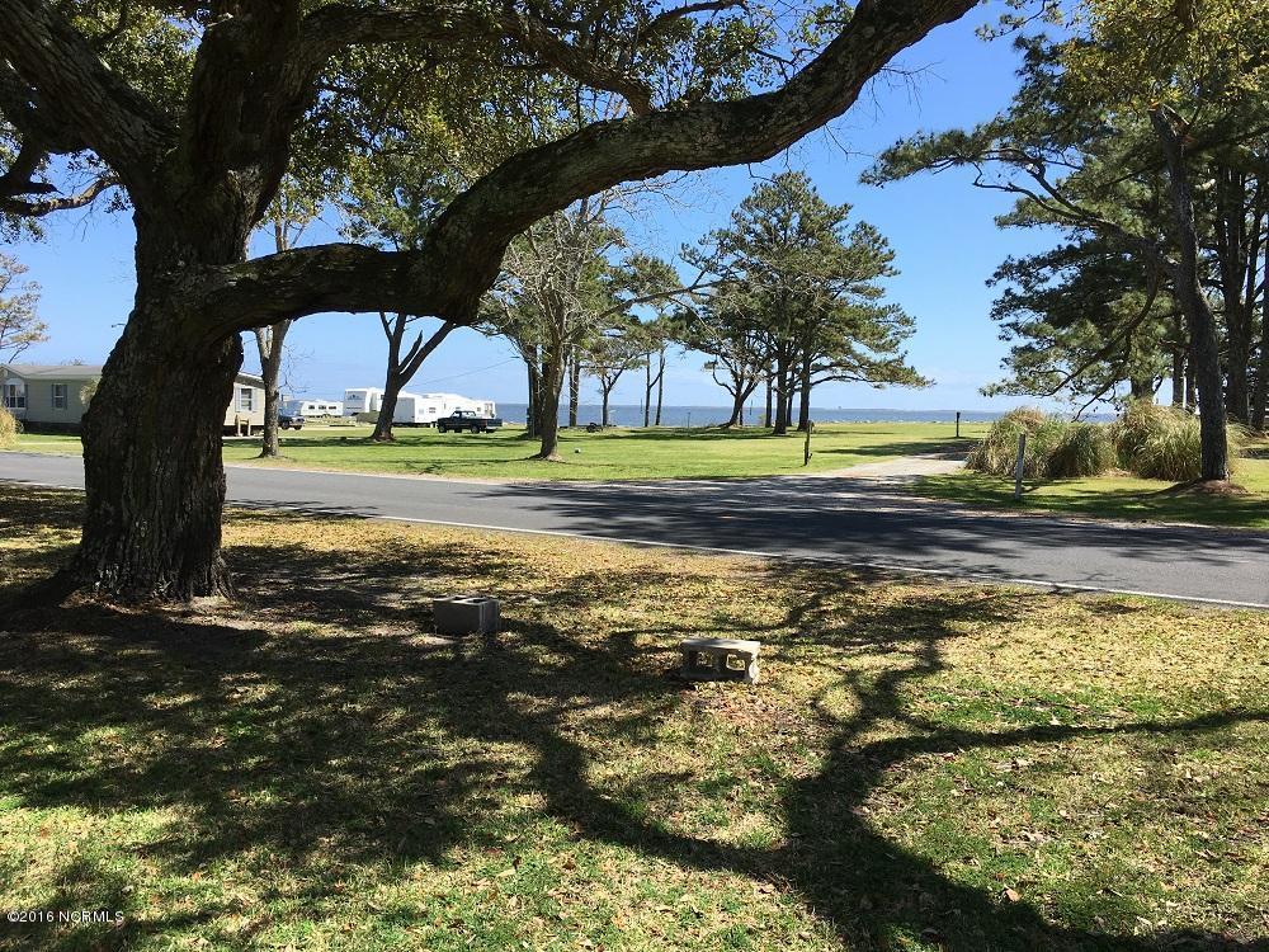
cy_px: 476
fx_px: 1063
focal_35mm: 29
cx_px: 634
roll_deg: -0.9
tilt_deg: -2.4
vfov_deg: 48.2
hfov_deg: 61.7
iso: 25
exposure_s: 1/1183
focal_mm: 4.15
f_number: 2.2
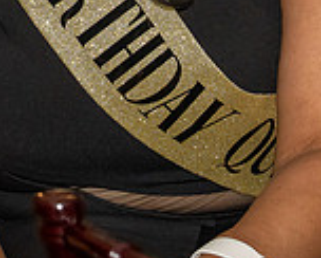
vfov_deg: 3.7
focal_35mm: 419
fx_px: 3986
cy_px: -176
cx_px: -47
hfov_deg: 4.6
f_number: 7.1
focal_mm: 70
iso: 800
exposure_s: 1/250
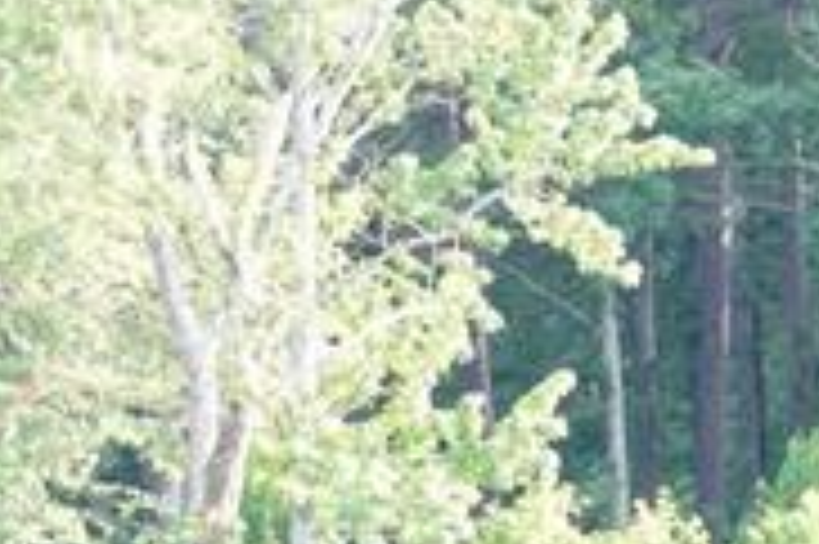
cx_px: -585
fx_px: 9910
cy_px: 162
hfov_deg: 4.7
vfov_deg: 3.1
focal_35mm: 436
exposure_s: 1/125
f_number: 6.3
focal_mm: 124
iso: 1250
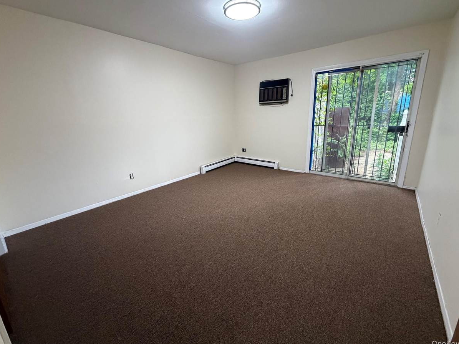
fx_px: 199
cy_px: 165
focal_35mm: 15
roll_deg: +1.1
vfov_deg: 81.7
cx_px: 235
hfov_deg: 98.2
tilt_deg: -14.2
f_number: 2.2
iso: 400
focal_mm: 2.22
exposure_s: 1/60
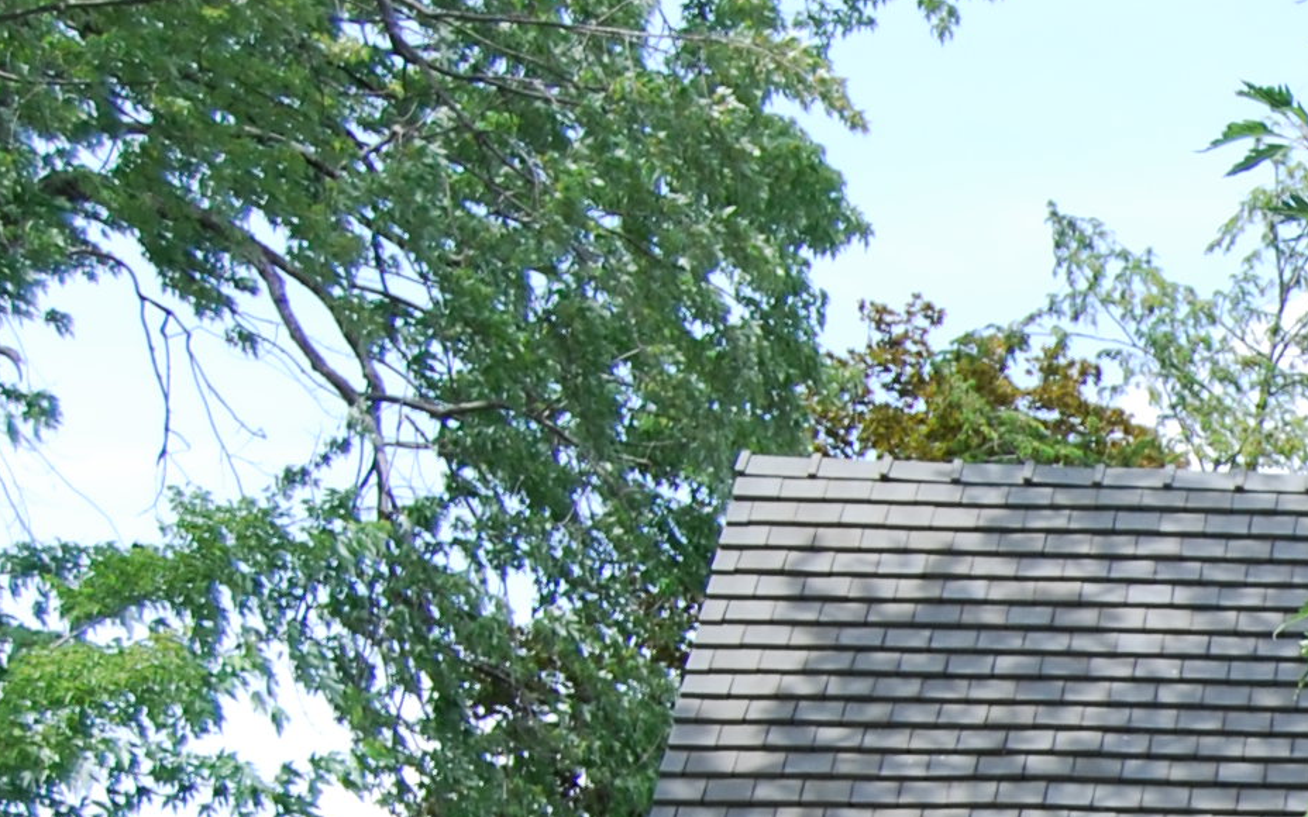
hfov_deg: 11.6
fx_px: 5917
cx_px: 2374
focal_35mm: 166
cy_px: 1242
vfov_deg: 7.8
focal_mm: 26
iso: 100
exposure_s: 1/160
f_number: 6.3
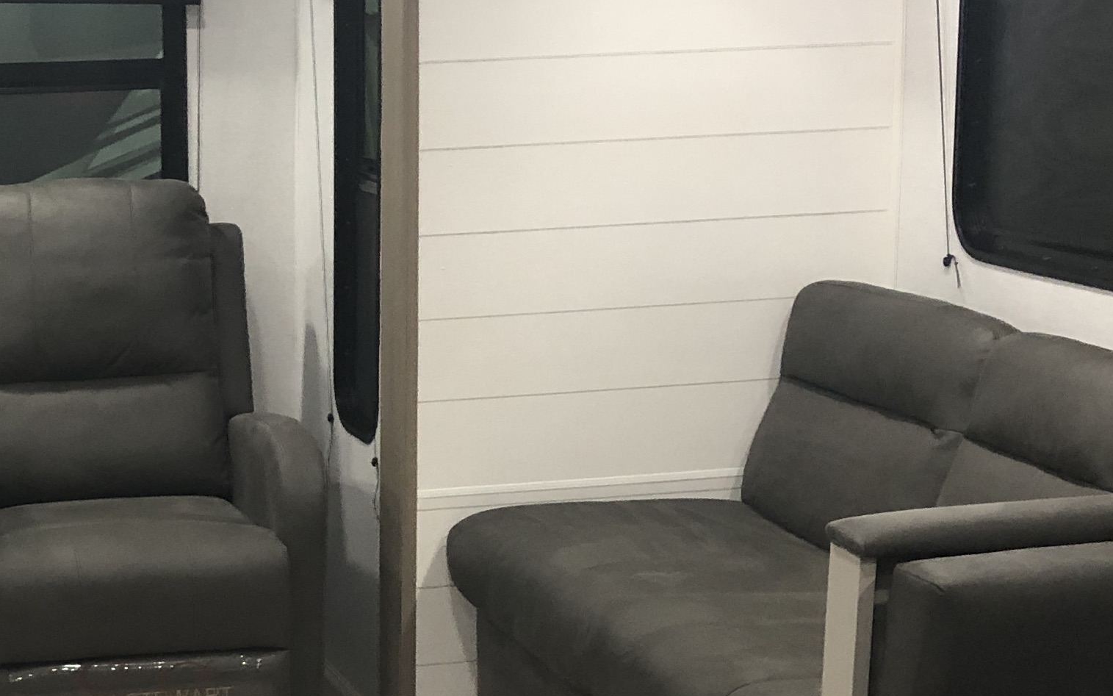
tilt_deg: -15.7
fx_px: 2396
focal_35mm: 79
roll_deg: +3.3
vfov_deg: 16.3
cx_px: 129
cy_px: 617
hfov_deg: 25.4
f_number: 1.8
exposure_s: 1/15
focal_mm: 3.99
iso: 64
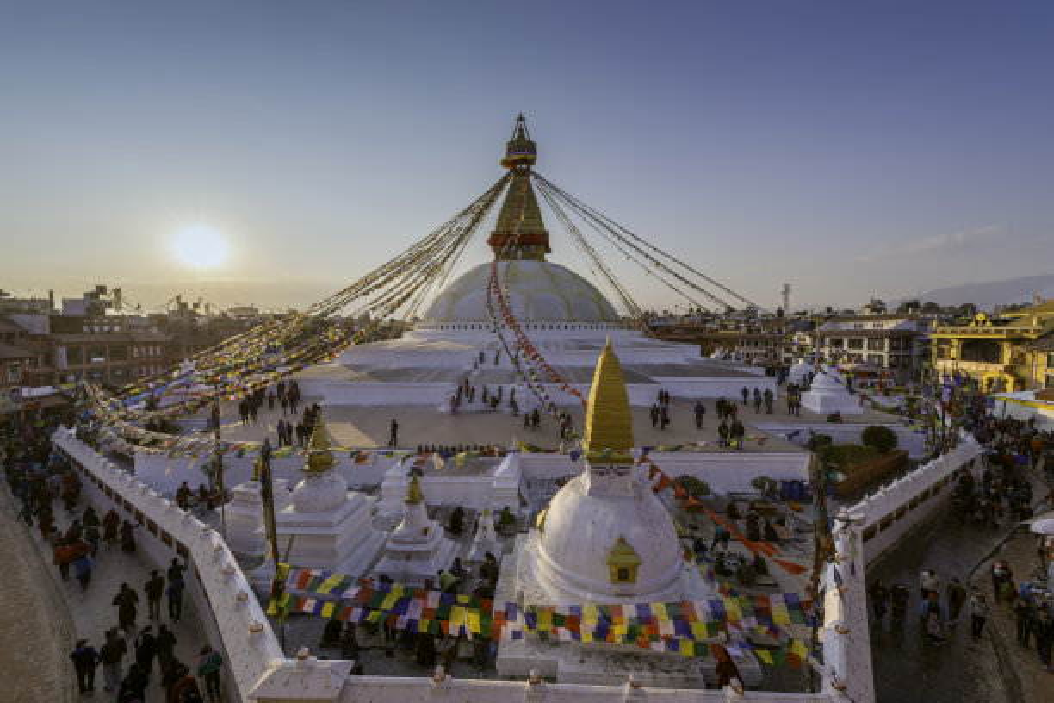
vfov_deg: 81.2
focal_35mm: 14
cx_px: 527
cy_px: 352
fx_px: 410
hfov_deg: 104.3
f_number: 22
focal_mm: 14
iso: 100
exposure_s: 1/60
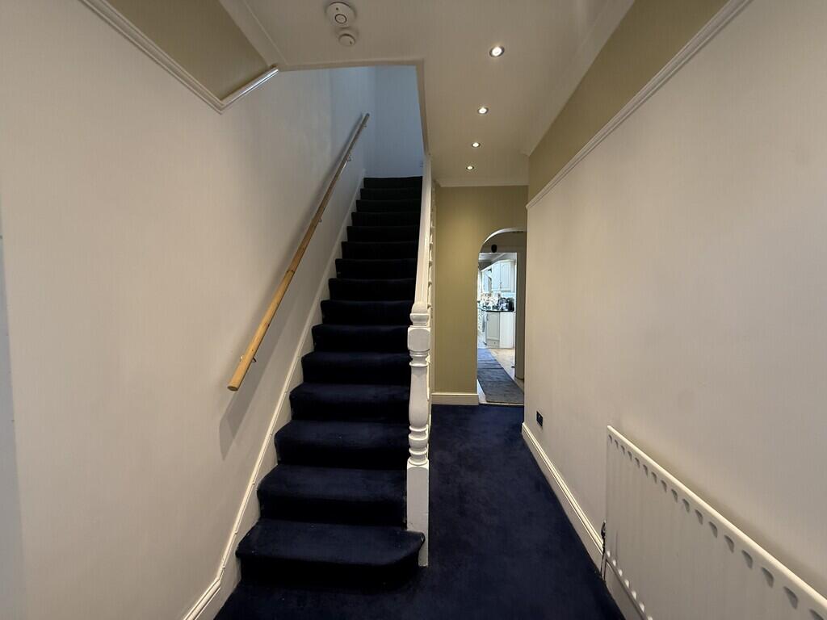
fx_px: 334
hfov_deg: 102.1
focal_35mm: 14
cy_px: 310
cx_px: 414
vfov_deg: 85.7
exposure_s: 1/100
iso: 250
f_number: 2.2
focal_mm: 2.22
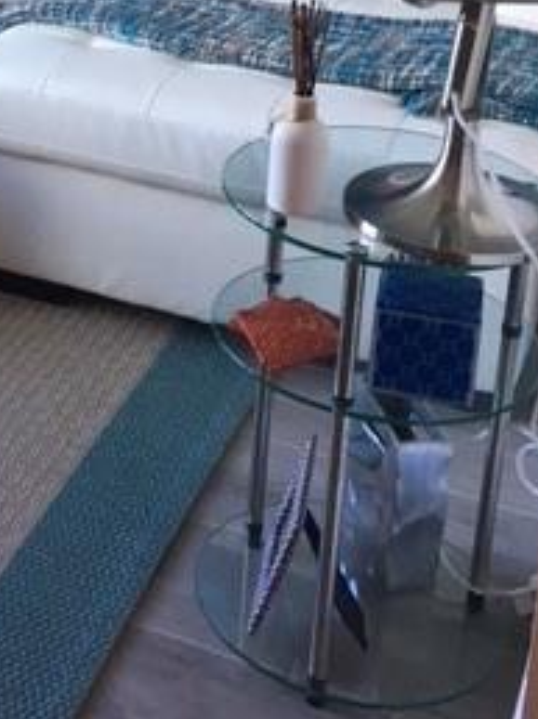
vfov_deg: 25.8
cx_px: -86
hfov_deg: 19.4
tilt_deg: -20.0
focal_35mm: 72
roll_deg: +1.0
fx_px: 1495
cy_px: 11
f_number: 2.2
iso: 64
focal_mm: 4.15
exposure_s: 1/30
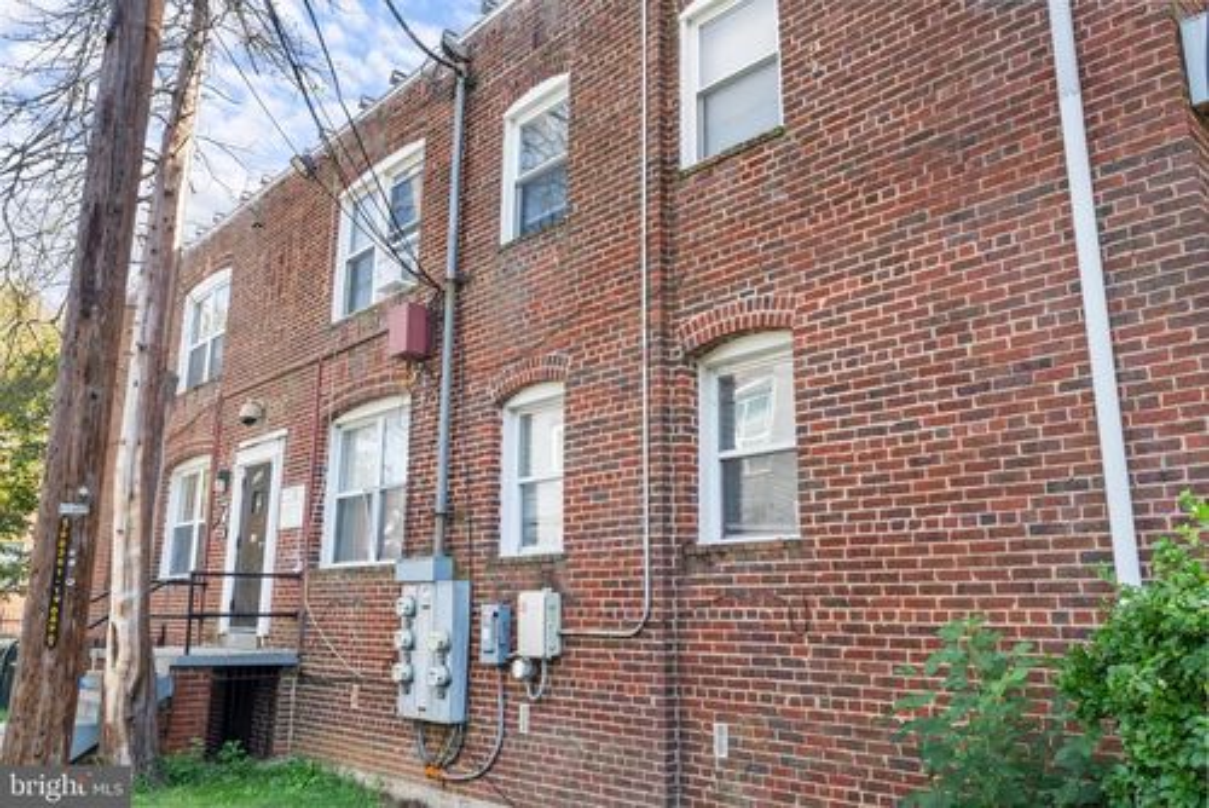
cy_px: 404
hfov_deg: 67.4
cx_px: 604
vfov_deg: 48.0
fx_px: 907
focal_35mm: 27
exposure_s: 1/13
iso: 250
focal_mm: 18
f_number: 9
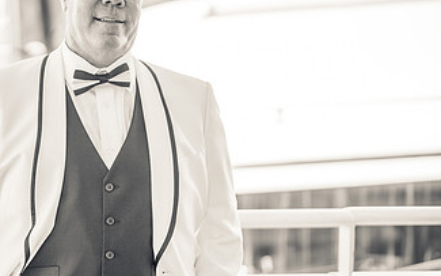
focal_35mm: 91
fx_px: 1094
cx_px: 90
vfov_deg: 14.4
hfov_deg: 22.5
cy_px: 137
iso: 100
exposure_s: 1/1600
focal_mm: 50
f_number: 1.2
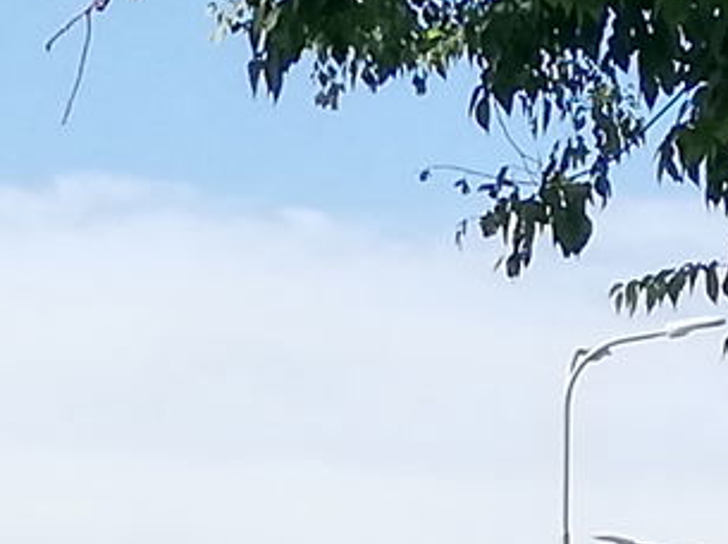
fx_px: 5693
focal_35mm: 271
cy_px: 1319
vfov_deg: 5.3
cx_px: 112
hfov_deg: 7.3
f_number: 2.2
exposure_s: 1/855
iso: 50
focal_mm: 3.81
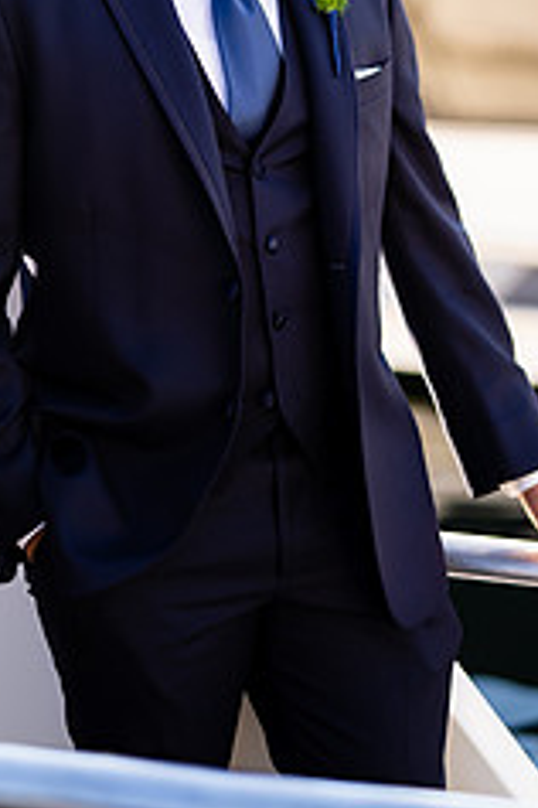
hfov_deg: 14.4
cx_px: 266
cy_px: 102
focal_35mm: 95
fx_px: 2129
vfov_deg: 21.1
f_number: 1.4
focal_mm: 50
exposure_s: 1/1250
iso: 160
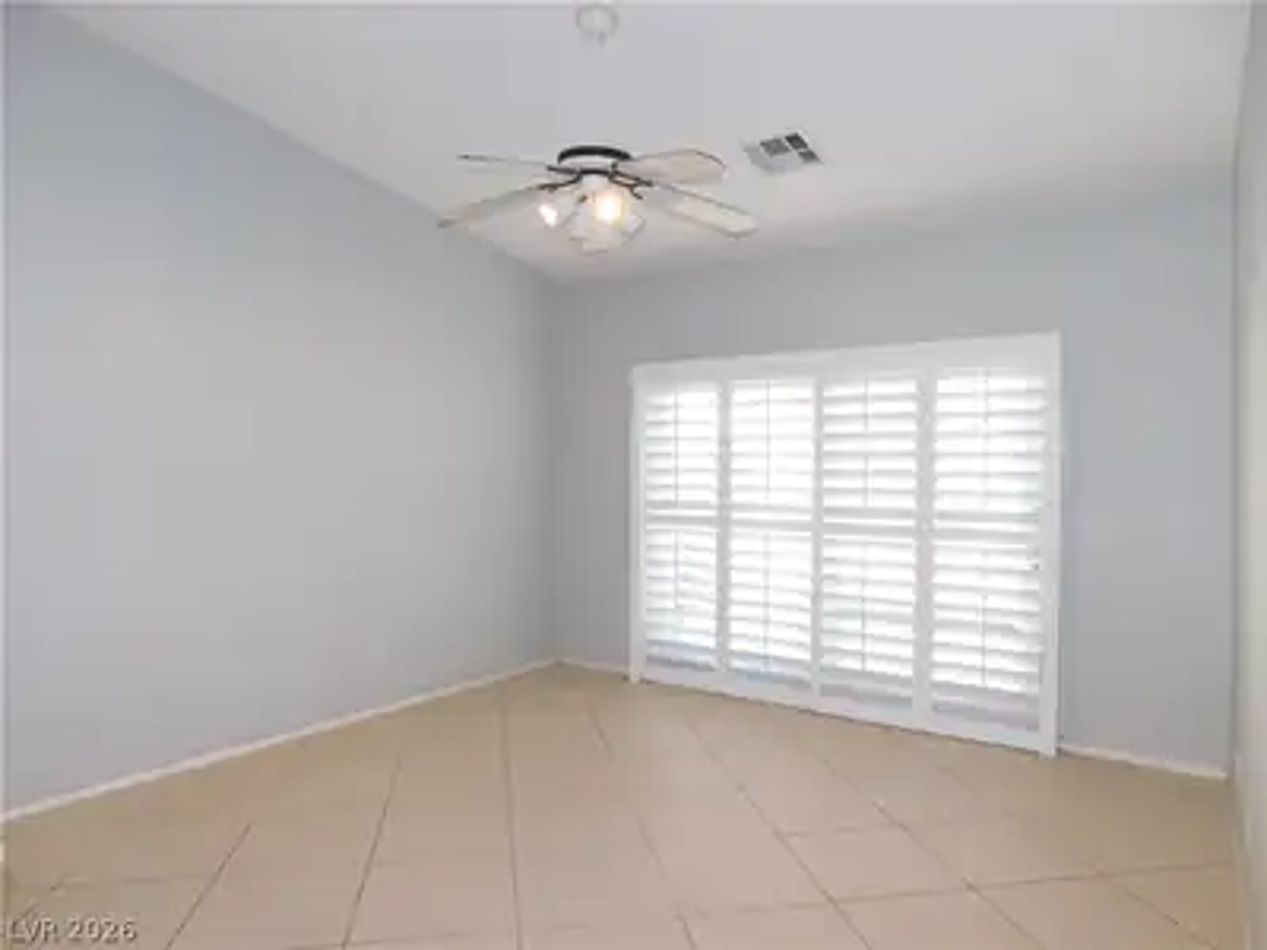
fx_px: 842
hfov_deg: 73.9
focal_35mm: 23
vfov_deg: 58.9
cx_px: 634
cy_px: 475
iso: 180
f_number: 3
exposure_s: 1/30
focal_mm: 4
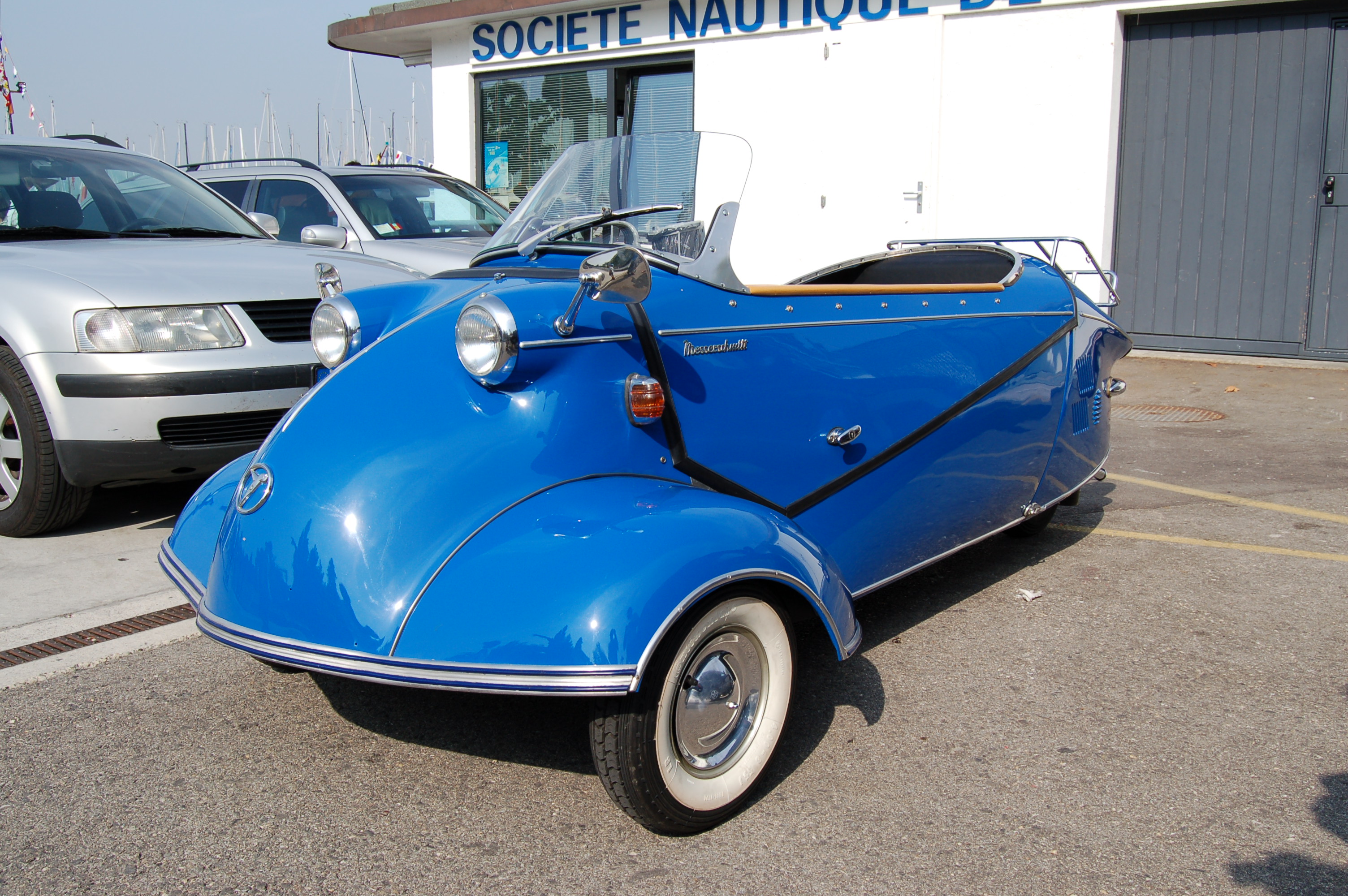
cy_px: 448
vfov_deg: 39.9
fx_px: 1235
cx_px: 674
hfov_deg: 57.3
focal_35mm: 33
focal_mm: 22
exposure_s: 1/320
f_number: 9
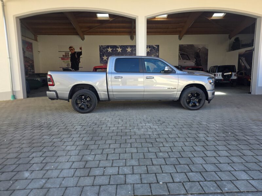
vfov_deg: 58.9
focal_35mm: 23
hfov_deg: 73.9
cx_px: 131
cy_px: 98
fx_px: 174
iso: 50
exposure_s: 1/359
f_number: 1.7
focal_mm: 6.25
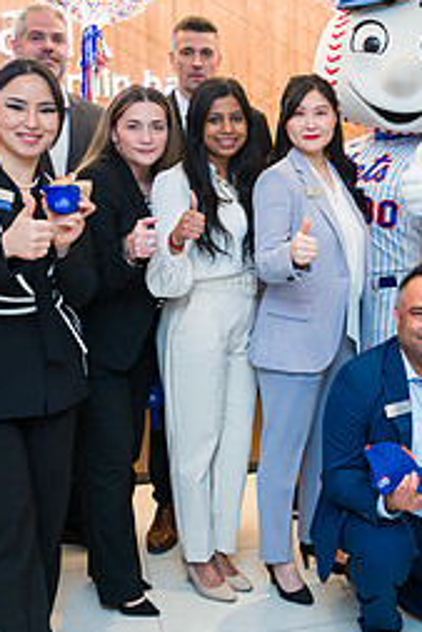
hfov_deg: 24.0
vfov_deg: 36.2
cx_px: 372
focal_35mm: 55
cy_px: 272
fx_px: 966
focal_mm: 24
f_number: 4
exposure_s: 1/200
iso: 400
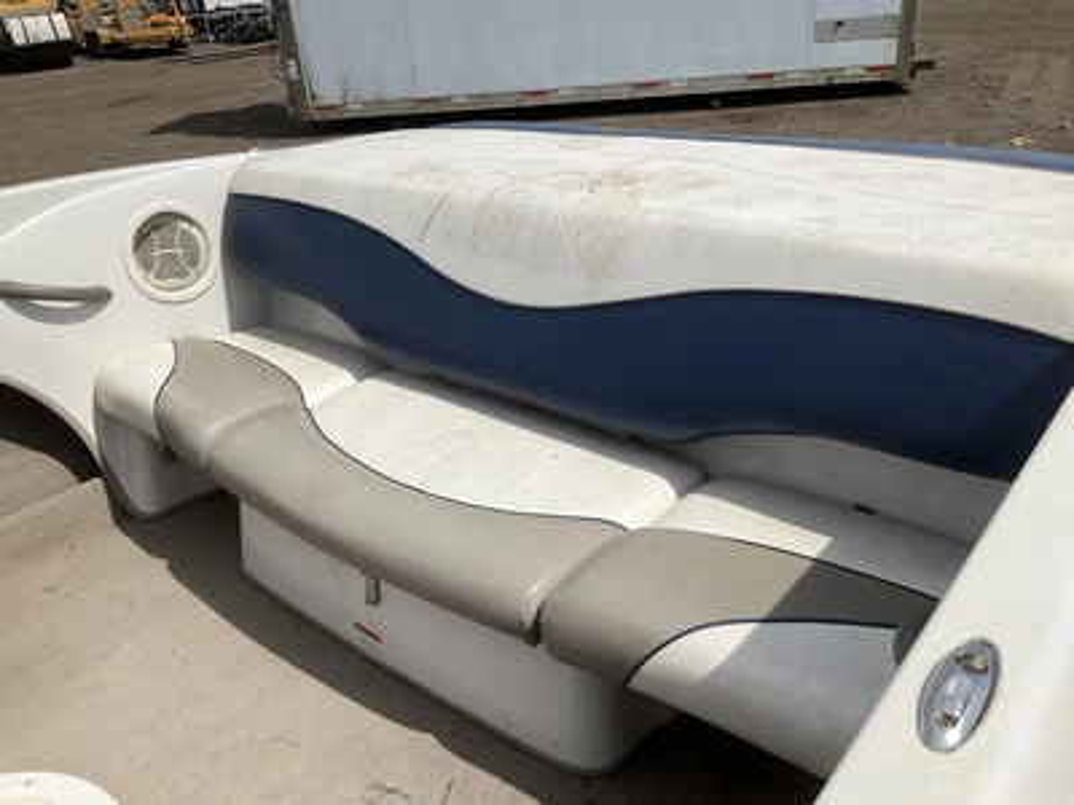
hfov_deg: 61.7
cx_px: 537
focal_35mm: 29
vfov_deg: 48.2
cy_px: 402
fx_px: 900
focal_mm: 3
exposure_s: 1/4405
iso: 25
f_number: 1.8
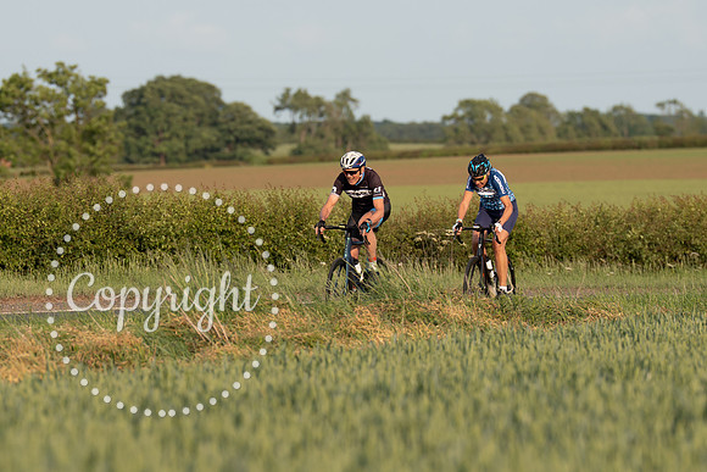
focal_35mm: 365
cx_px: 356
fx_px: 7173
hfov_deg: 5.6
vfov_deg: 3.8
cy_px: 276
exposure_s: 1/640
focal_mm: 200
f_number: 4
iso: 100
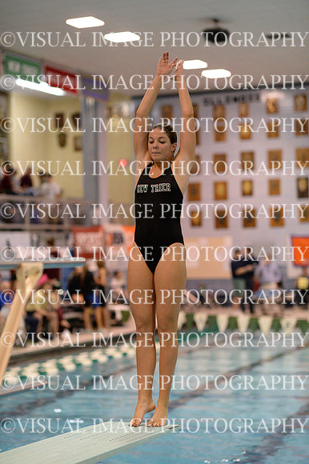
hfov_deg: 16.1
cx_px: 154
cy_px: 232
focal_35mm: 85
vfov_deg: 23.9
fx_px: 1096
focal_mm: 85
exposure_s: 1/1250
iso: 6400
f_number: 2
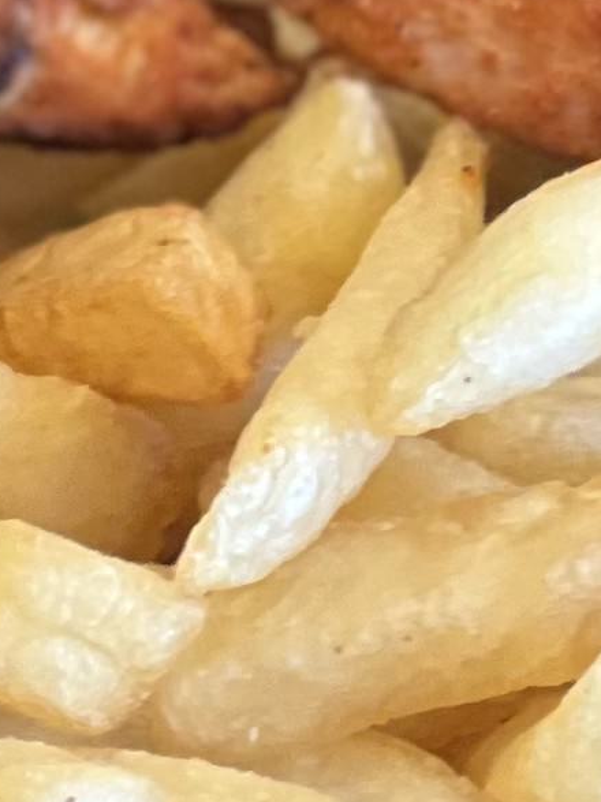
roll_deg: +2.0
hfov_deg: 2.8
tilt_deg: -28.6
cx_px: 996
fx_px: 12250
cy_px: -913
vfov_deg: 3.7
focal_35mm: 529
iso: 200
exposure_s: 1/40
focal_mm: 9
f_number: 2.8
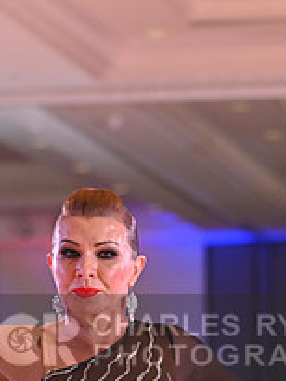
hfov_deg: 5.0
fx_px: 3290
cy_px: 343
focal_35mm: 299
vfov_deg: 6.6
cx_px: 182
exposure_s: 1/200
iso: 1600
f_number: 4.5
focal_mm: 110
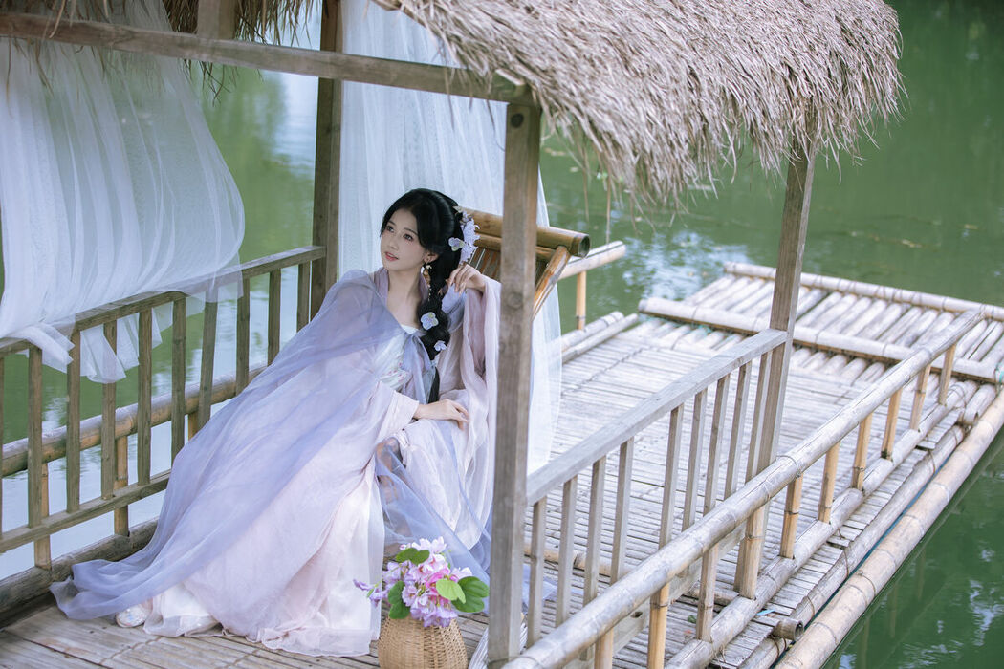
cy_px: 334
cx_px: 502
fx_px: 1952
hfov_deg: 28.8
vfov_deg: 19.5
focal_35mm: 70
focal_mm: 70
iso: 100
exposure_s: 1/640
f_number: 2.8
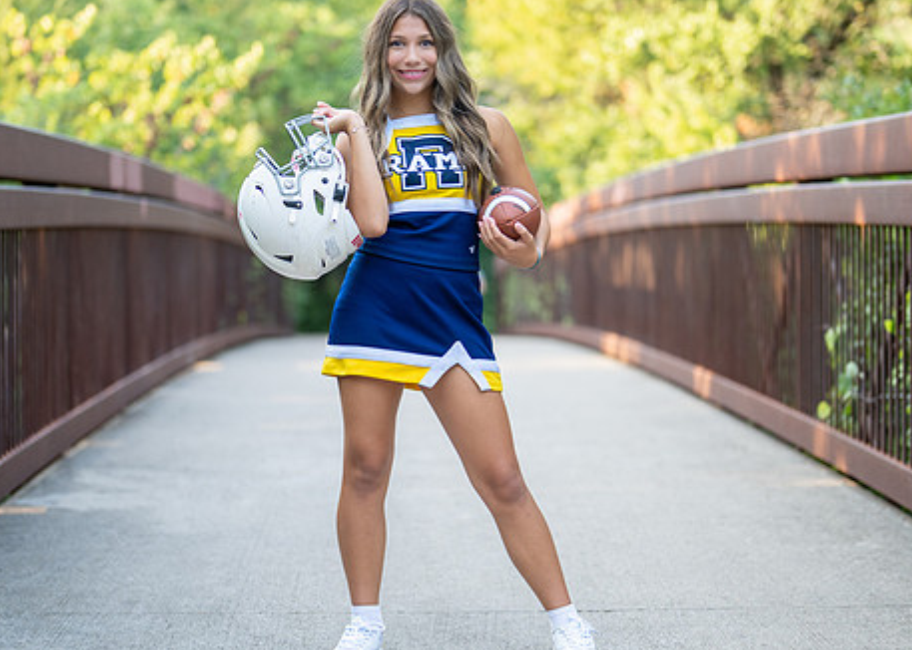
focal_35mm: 85
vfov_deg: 16.8
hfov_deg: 23.4
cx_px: 442
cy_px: 330
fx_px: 2201
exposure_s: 1/500
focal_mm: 50
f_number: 1.2
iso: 100
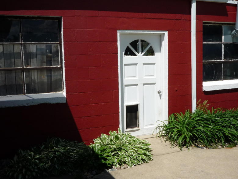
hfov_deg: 44.6
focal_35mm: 42
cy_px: 88
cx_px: 142
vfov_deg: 34.3
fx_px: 289
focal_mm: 5.2
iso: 100
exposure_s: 1/640
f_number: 5.6
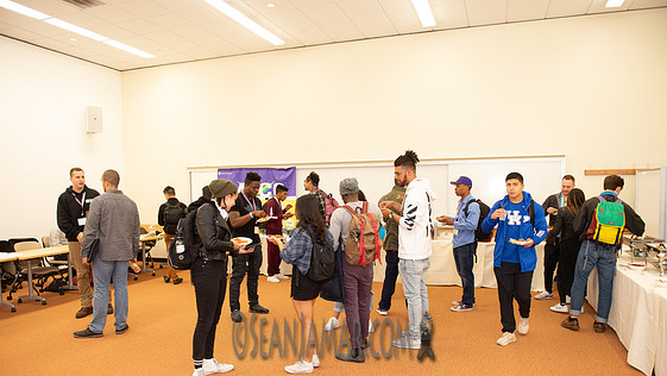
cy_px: 224
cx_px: 336
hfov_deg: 71.9
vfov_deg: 44.2
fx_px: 460
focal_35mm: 26
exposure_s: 1/400
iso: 4000
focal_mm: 24
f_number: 3.5
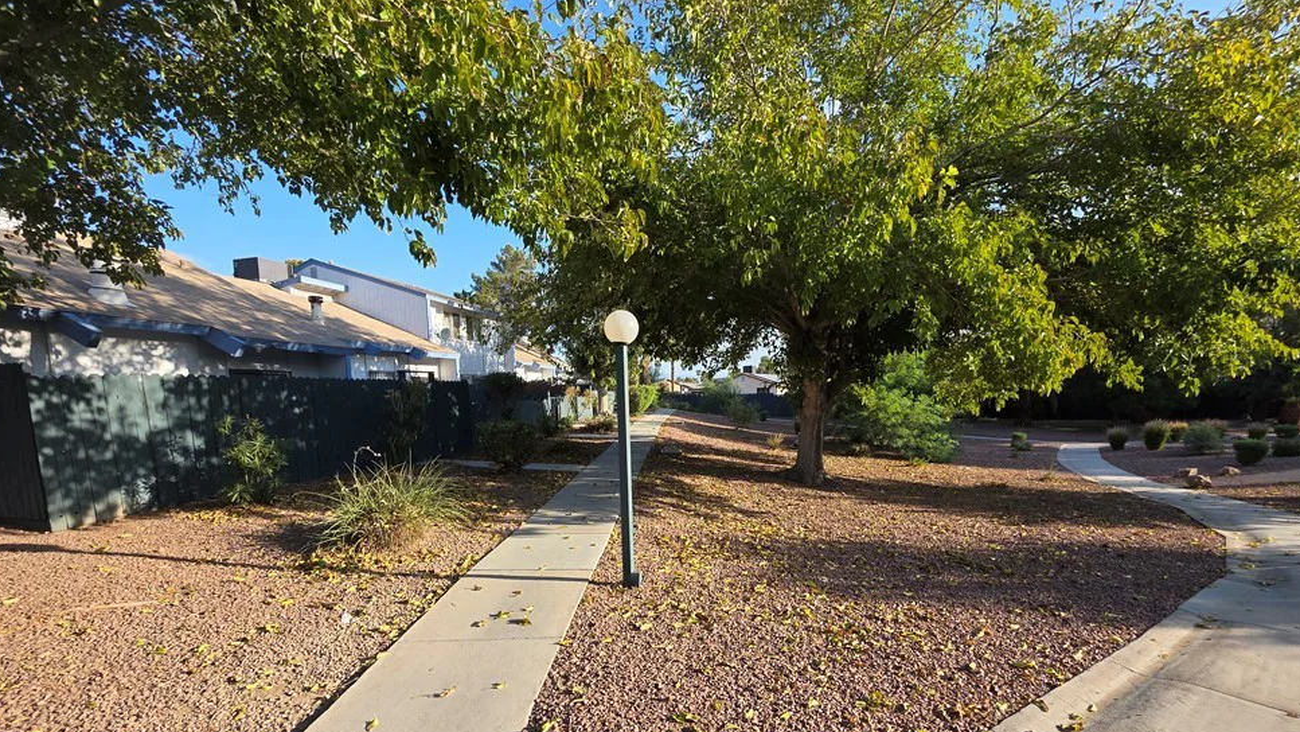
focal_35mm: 15
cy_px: 451
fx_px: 517
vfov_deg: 69.6
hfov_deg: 103.0
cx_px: 674
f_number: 1.9
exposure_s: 1/756
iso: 40
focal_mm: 2.2
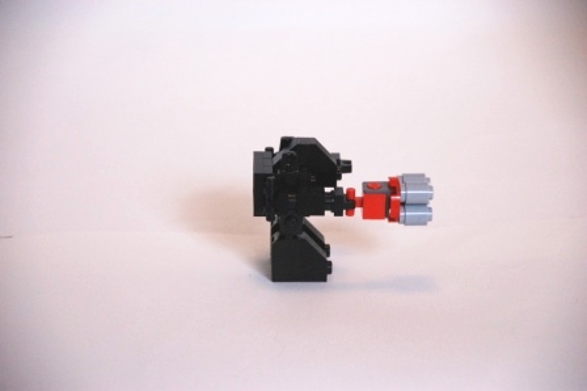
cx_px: 294
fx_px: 3299
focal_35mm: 202
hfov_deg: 10.2
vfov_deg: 6.8
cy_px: 196
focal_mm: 135
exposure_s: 1/125
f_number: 5.6
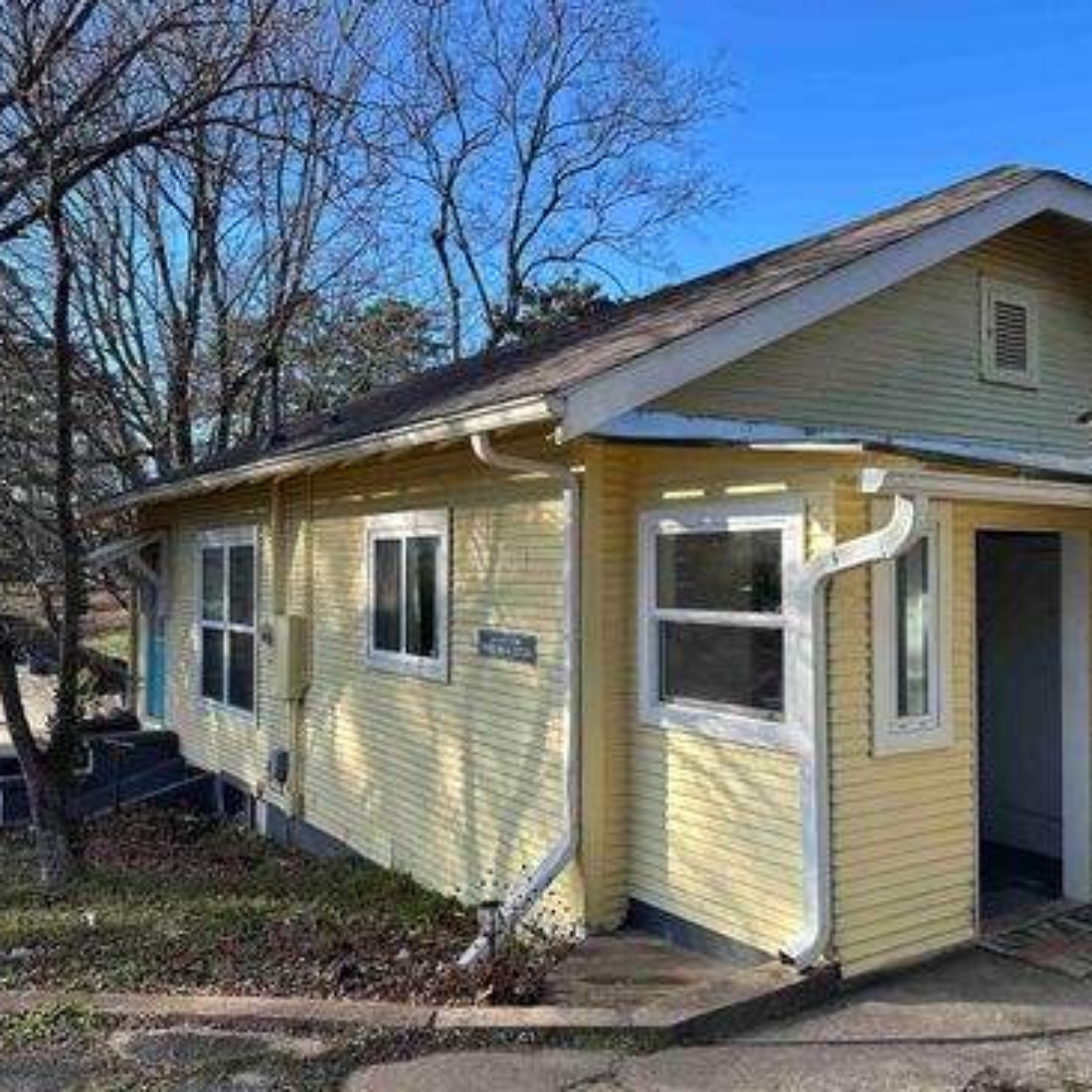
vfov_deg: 55.6
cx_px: 522
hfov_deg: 55.6
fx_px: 1035
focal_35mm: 29
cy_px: 556
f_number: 1.78
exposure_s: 1/1212
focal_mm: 6.86
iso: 80
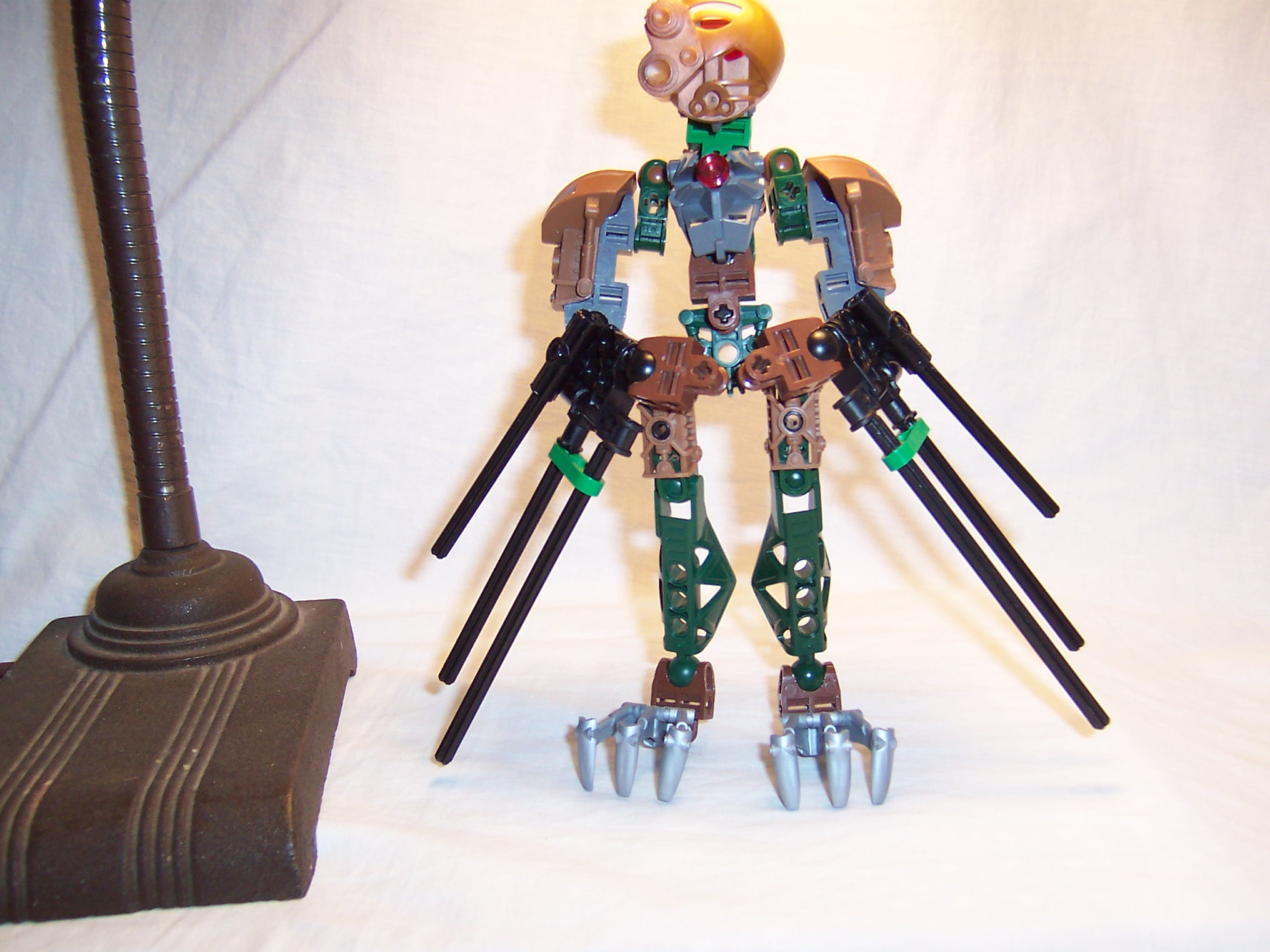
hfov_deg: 51.4
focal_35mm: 36
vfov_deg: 39.7
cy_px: 476
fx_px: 1321
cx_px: 635
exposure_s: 1/60
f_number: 2.8
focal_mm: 5.6
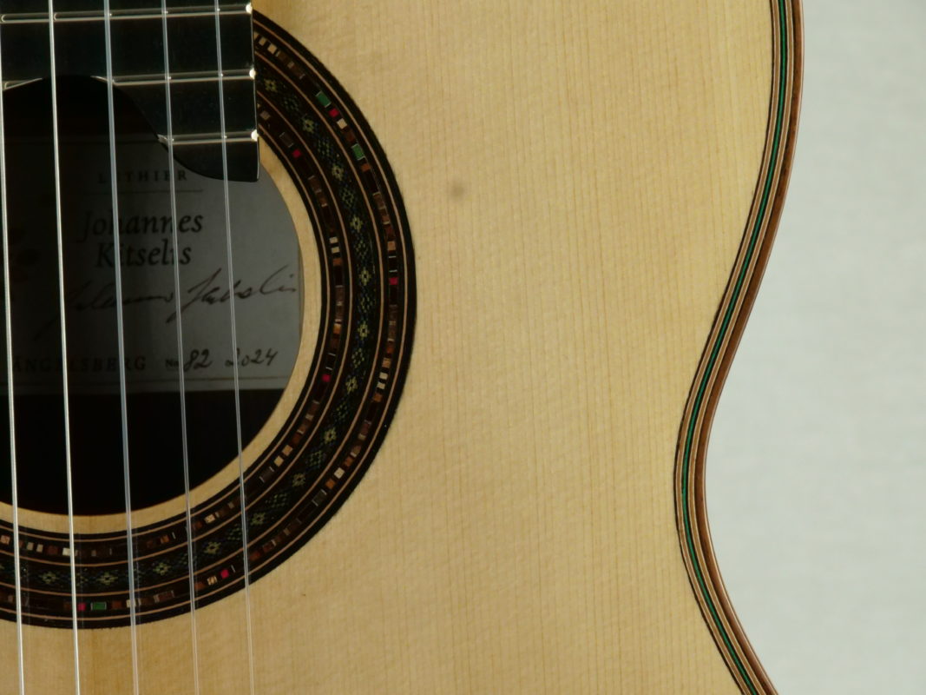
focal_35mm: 270
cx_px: 463
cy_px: 348
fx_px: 7222
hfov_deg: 7.3
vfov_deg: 5.5
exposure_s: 1/100
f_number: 14
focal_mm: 135
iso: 3200
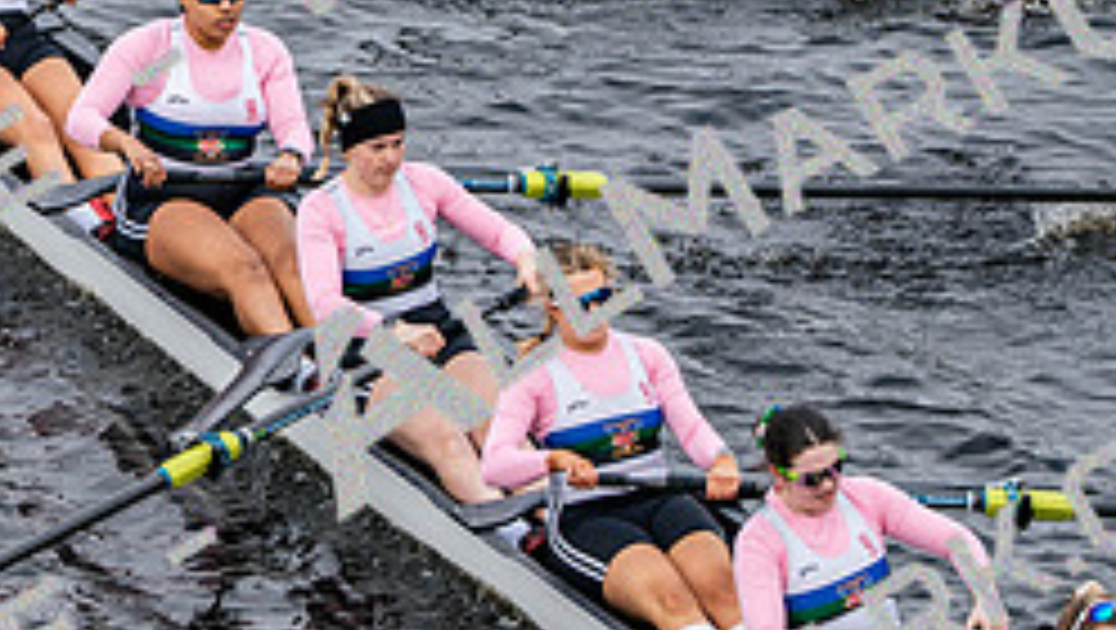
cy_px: 92
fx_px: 14513
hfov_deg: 4.4
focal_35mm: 490
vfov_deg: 2.5
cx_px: -72
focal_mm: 200
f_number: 2.8
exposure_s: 1/2000
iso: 250
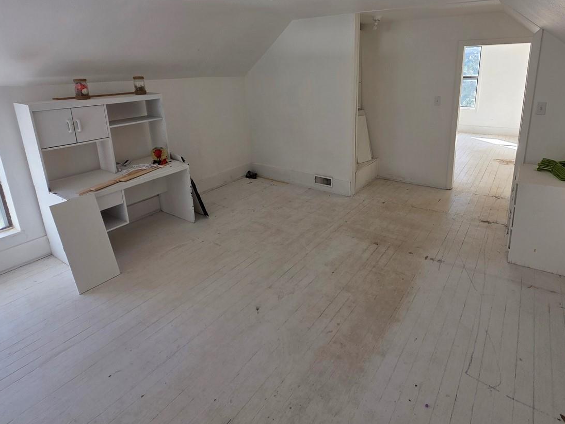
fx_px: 310
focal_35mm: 19
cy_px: 158
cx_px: 322
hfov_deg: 84.2
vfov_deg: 67.6
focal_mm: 2.2
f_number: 1.9
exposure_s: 1/359
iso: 100
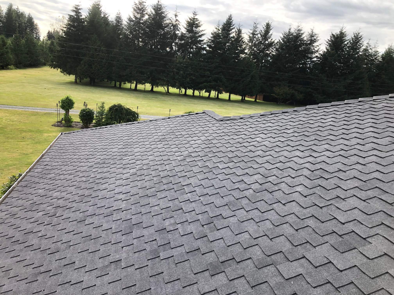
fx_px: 319
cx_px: 197
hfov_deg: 63.4
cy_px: 148
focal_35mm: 28
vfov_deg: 49.7
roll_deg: -9.6
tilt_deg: -11.4
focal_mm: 3.99
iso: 20
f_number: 1.8
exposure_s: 1/517
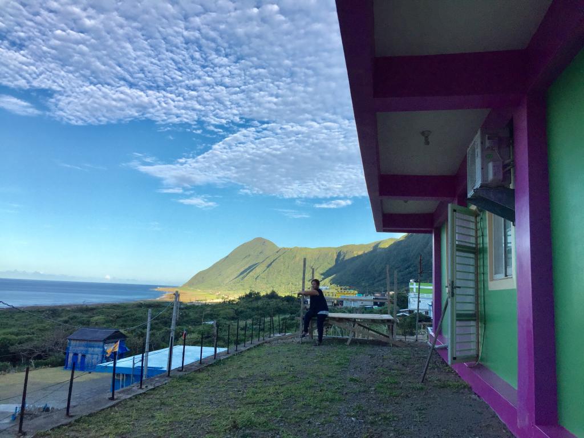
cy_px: 219
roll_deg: -3.3
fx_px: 489
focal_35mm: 29
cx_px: 292
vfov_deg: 48.2
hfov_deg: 61.7
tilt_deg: +10.9
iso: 32
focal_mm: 4.15
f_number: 2.2
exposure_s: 1/1099
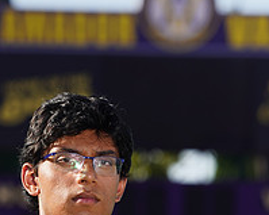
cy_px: 379
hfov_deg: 2.7
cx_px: 67
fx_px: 5698
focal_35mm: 716
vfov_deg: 2.2
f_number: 9
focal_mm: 262
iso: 100
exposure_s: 1/250
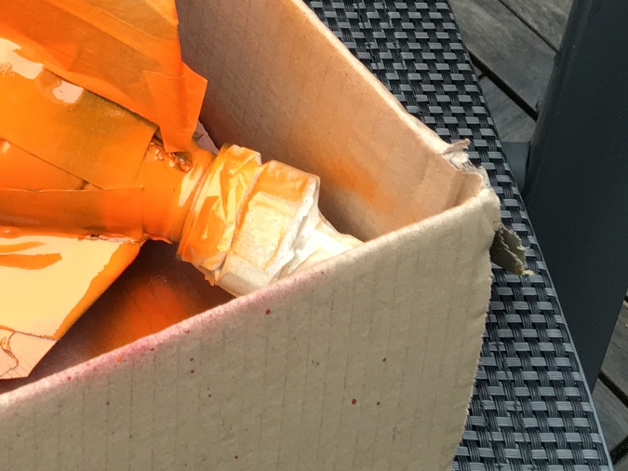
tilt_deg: -52.8
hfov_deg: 19.7
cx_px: -278
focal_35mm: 88
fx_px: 1596
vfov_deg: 15.9
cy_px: -155
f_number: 2.2
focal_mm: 4.15
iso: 32
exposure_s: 1/100
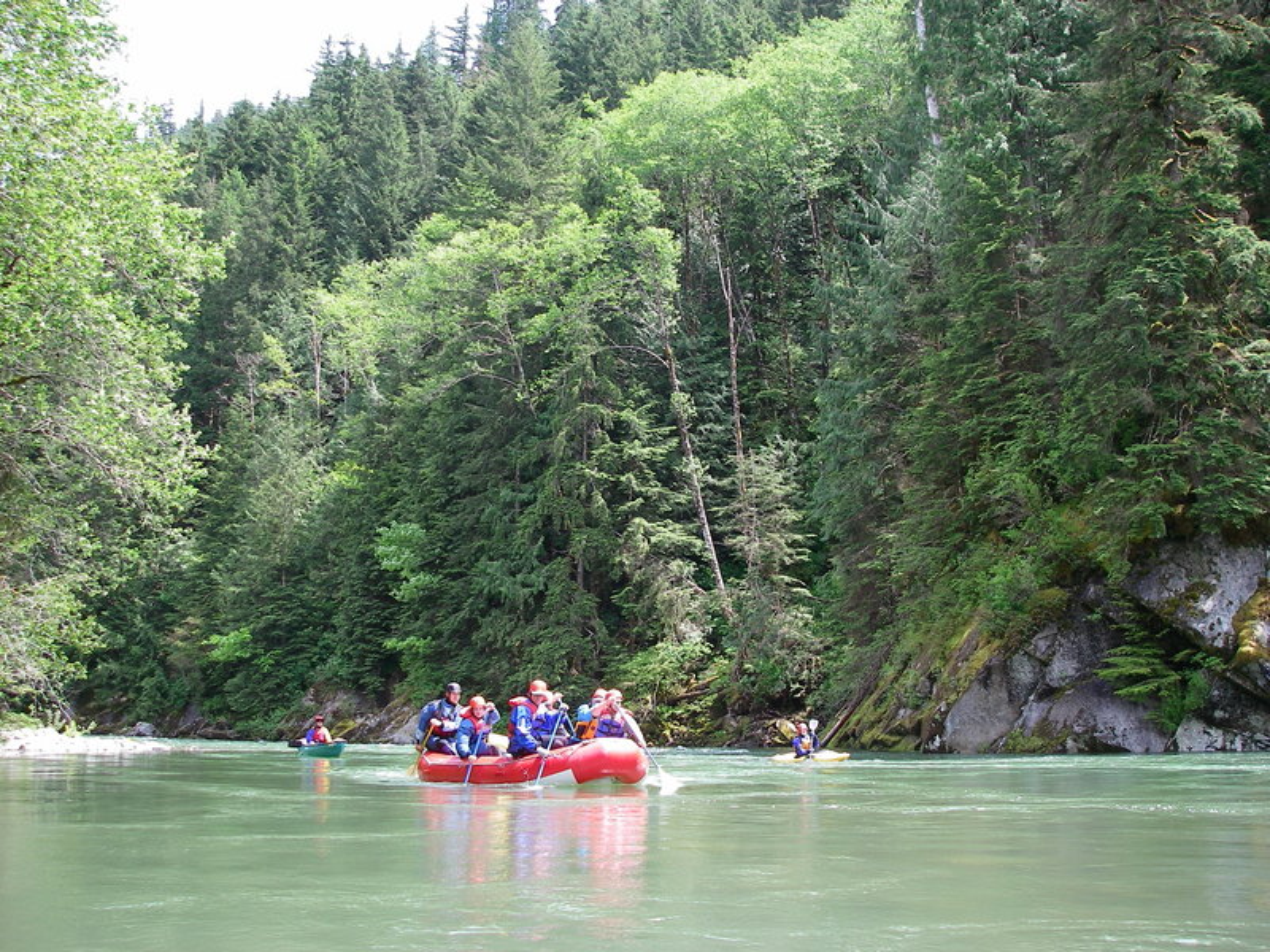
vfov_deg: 37.7
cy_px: 476
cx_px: 635
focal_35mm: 38
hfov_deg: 49.0
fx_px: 1394
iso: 64
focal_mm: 6.3
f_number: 3.3
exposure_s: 1/100
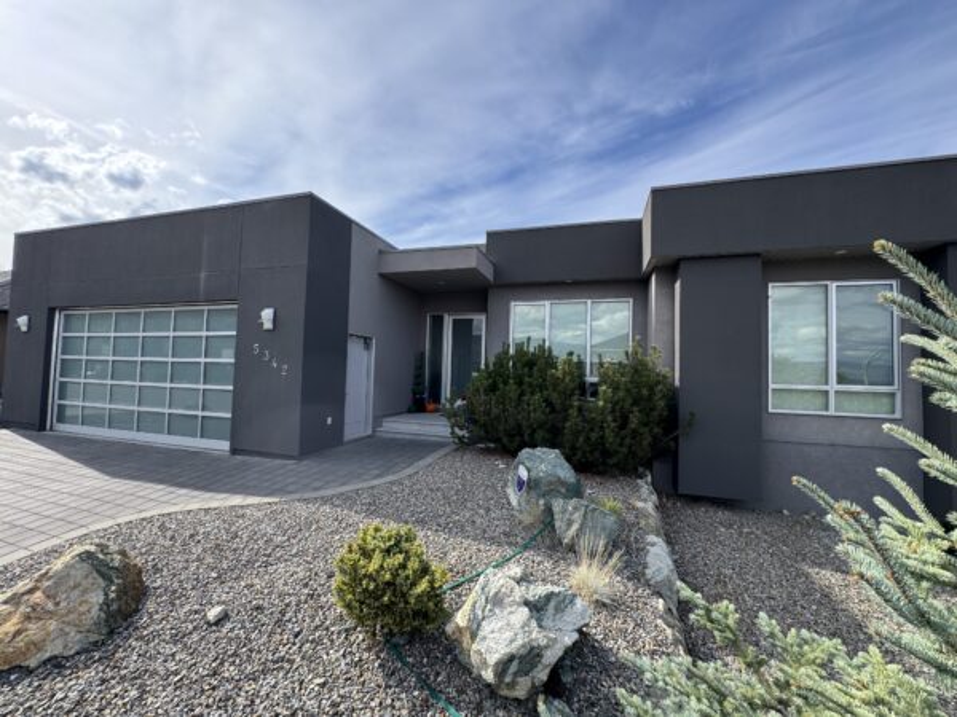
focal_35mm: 14
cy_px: 358
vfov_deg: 85.7
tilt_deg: +2.4
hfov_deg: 102.1
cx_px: 478
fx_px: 387
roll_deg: -1.8
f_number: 2.2
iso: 40
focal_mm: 2.22
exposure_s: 1/498
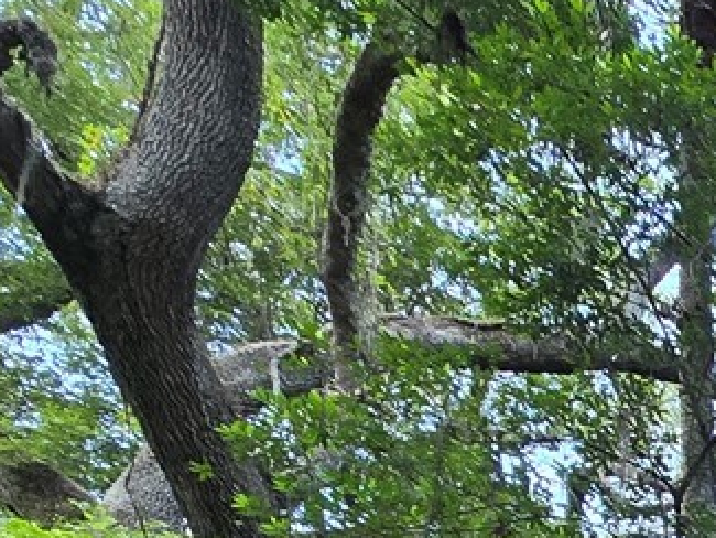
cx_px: 1472
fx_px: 1324
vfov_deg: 15.3
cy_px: 1233
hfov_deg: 18.3
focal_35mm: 64
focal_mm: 2.2
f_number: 2.2
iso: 80
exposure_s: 1/120
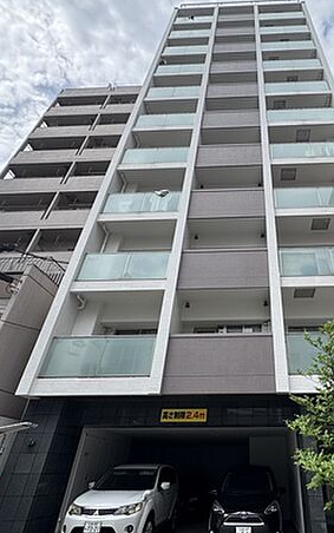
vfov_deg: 82.2
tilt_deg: +37.3
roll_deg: +1.0
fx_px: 305
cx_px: 247
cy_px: 257
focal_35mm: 21
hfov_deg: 54.9
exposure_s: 1/1094
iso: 40
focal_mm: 2.22
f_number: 2.2
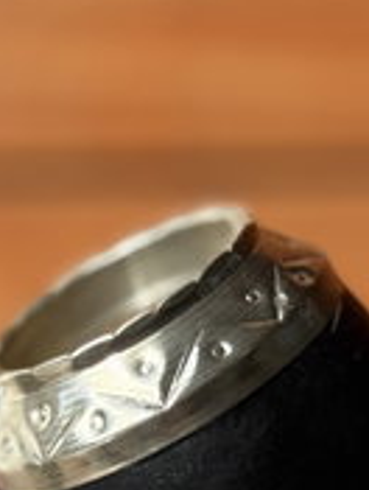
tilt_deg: -8.9
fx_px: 2068
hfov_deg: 10.2
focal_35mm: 146
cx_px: 215
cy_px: 461
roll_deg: +0.8
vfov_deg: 13.4
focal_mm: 6.76
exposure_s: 1/846
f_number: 1.78
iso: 64
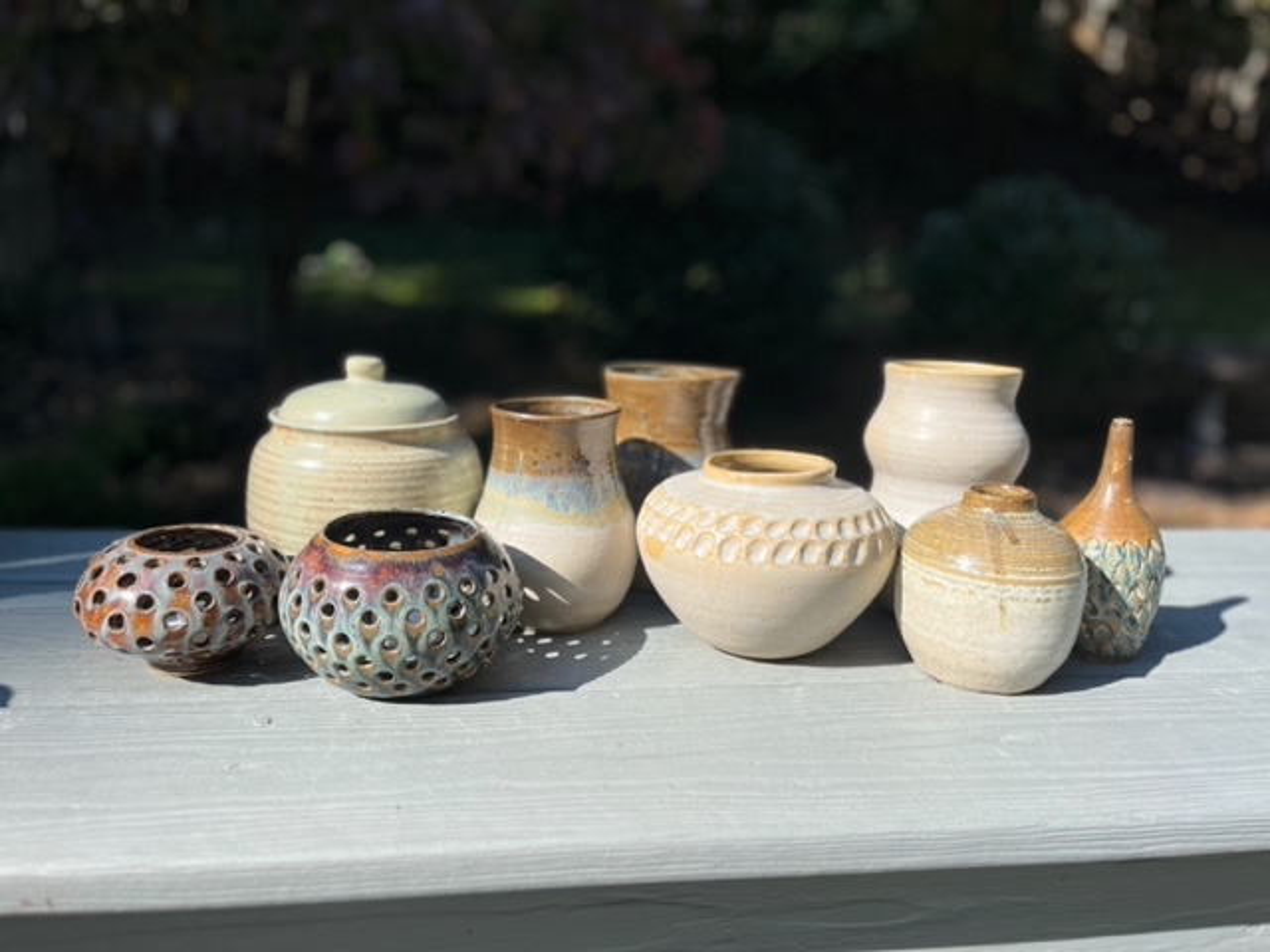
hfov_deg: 67.3
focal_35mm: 26
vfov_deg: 53.1
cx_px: 635
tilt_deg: -12.3
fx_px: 954
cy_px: 476
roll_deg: -1.8
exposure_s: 1/2571
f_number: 1.6
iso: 50
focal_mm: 5.1
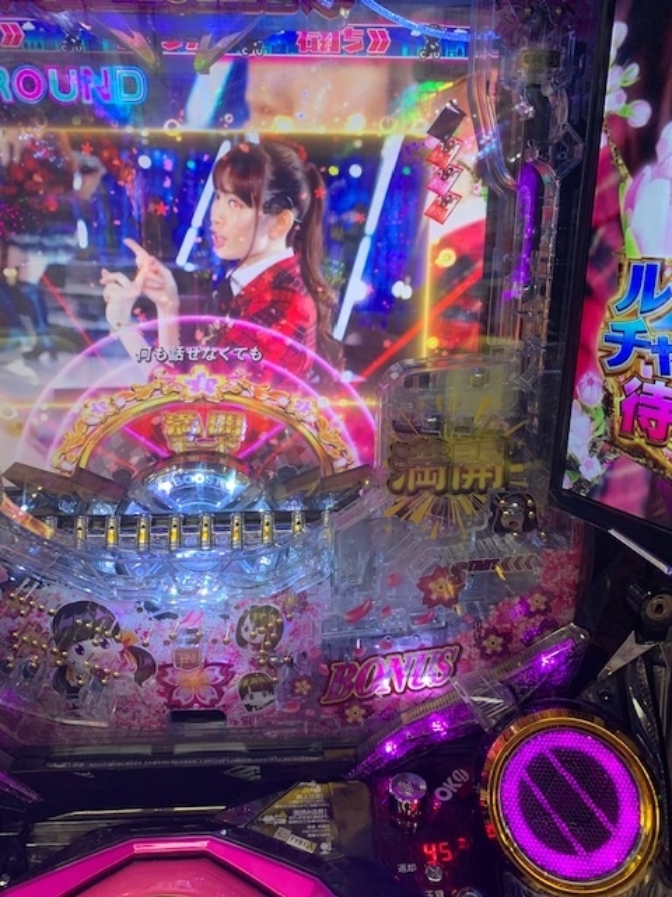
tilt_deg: -17.3
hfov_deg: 53.1
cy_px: 448
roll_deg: -1.5
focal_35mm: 26
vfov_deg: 67.3
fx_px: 673
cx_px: 336
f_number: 1.8
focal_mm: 4.25
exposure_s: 1/49
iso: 50
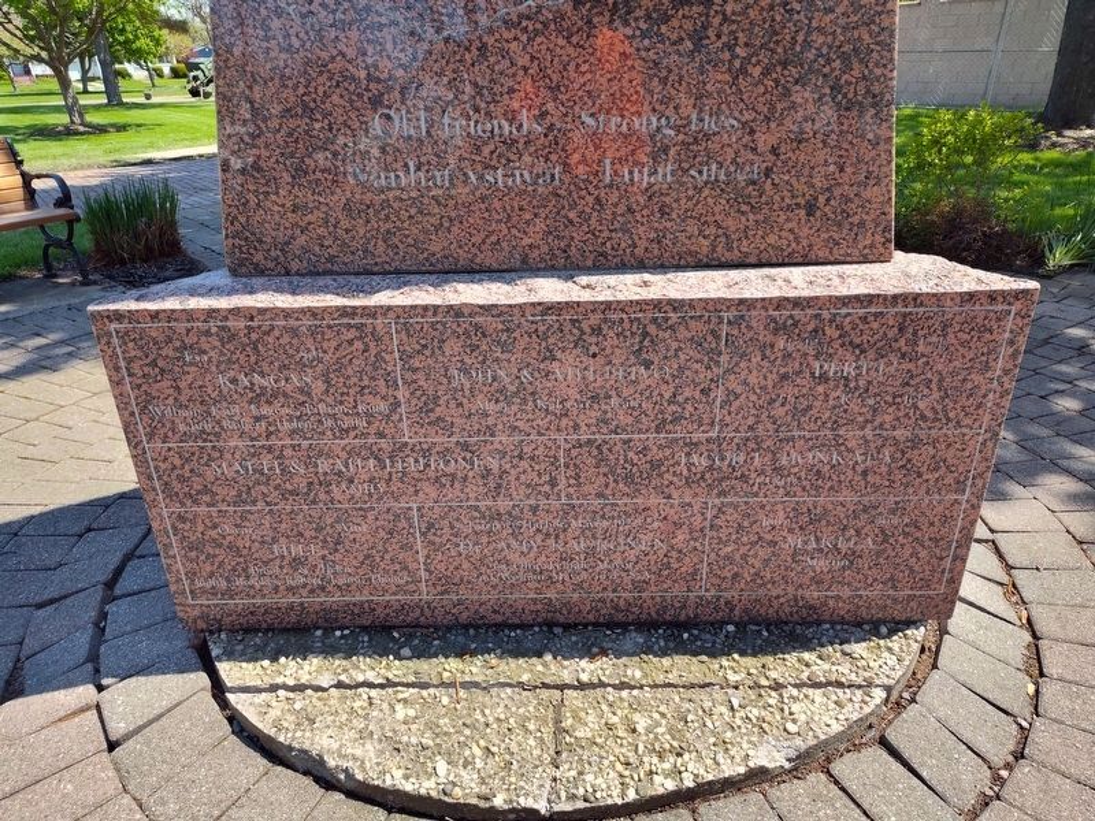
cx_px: 548
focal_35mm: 23
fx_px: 728
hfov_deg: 73.9
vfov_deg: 58.9
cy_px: 410
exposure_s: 1/847
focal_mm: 5.56
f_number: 1.8
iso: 100
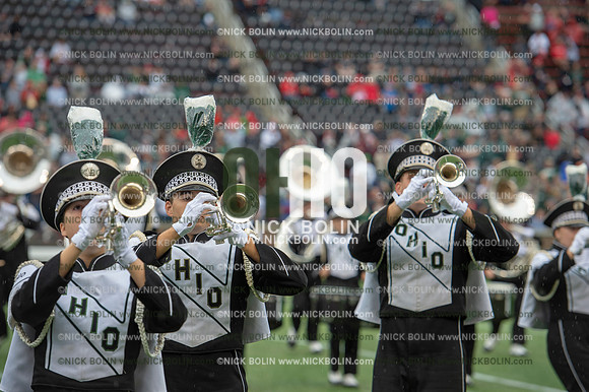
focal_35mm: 145
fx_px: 2371
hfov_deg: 14.2
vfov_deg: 9.5
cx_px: 294
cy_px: 196
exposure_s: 1/500
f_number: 4
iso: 400
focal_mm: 145
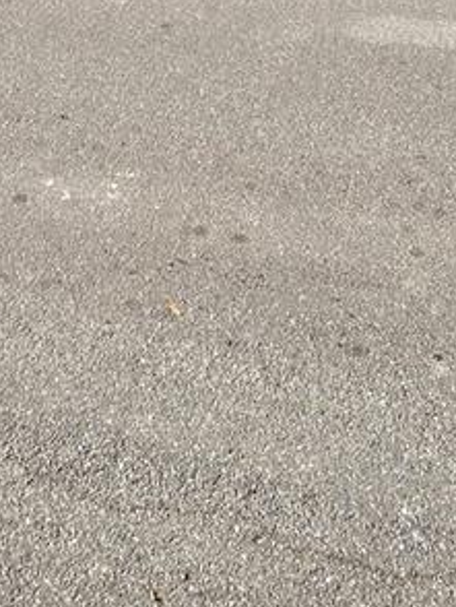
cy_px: -289
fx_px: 930
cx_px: 136
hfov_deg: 27.3
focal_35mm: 53
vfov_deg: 26.7
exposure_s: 1/624
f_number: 2.2
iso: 50
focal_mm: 2.2
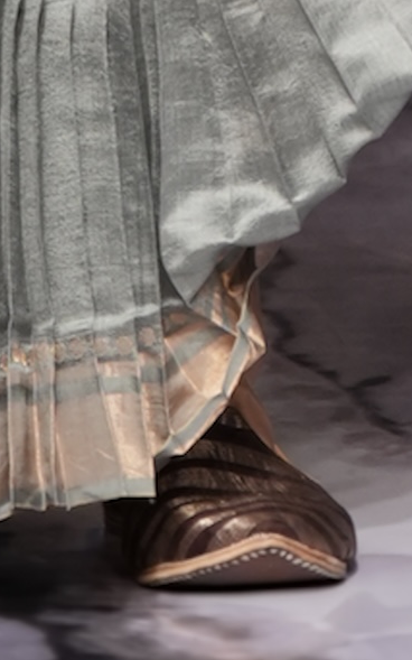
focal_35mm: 785
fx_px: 14106
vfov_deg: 2.6
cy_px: -1462
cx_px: 9
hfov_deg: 1.7
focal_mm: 106
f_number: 2.8
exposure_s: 1/250
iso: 640
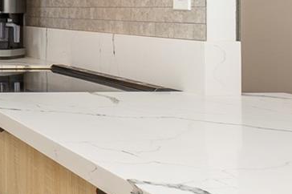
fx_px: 535
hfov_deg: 22.7
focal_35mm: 66
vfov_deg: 20.5
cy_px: 55
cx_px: -185
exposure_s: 1/15
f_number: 8
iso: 250
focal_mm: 10
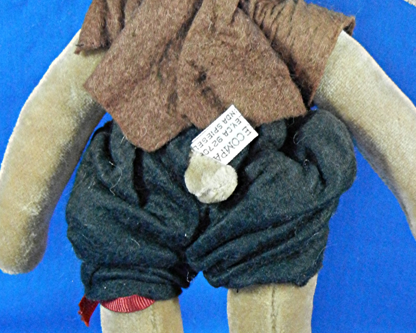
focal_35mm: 120
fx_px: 1477
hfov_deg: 16.0
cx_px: 252
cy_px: 202
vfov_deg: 12.8
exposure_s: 1/30
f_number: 4
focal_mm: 10.6
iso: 800
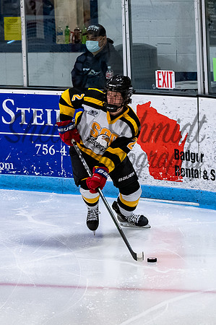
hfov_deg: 6.6
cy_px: 161
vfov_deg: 9.9
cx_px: 73
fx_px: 1868
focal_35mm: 207
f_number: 3.5
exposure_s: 1/800
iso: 2000
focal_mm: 70
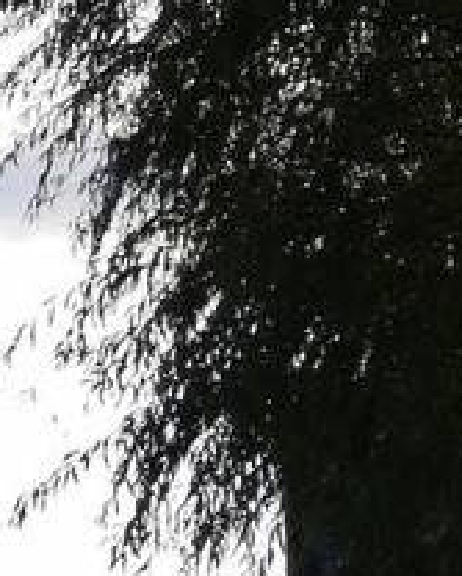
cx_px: -1156
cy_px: 745
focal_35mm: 156
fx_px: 2660
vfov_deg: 12.0
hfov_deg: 7.8
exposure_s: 1/25
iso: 640
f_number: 2.2
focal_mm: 3.82
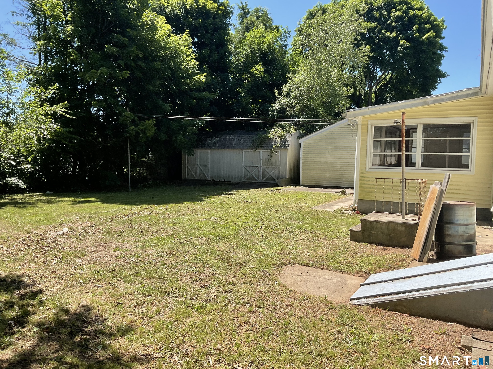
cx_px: 246
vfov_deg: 48.2
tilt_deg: -1.4
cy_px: 184
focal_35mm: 29
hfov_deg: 61.7
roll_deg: -0.4
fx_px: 413
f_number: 1.8
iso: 16
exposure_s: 1/816
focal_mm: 3
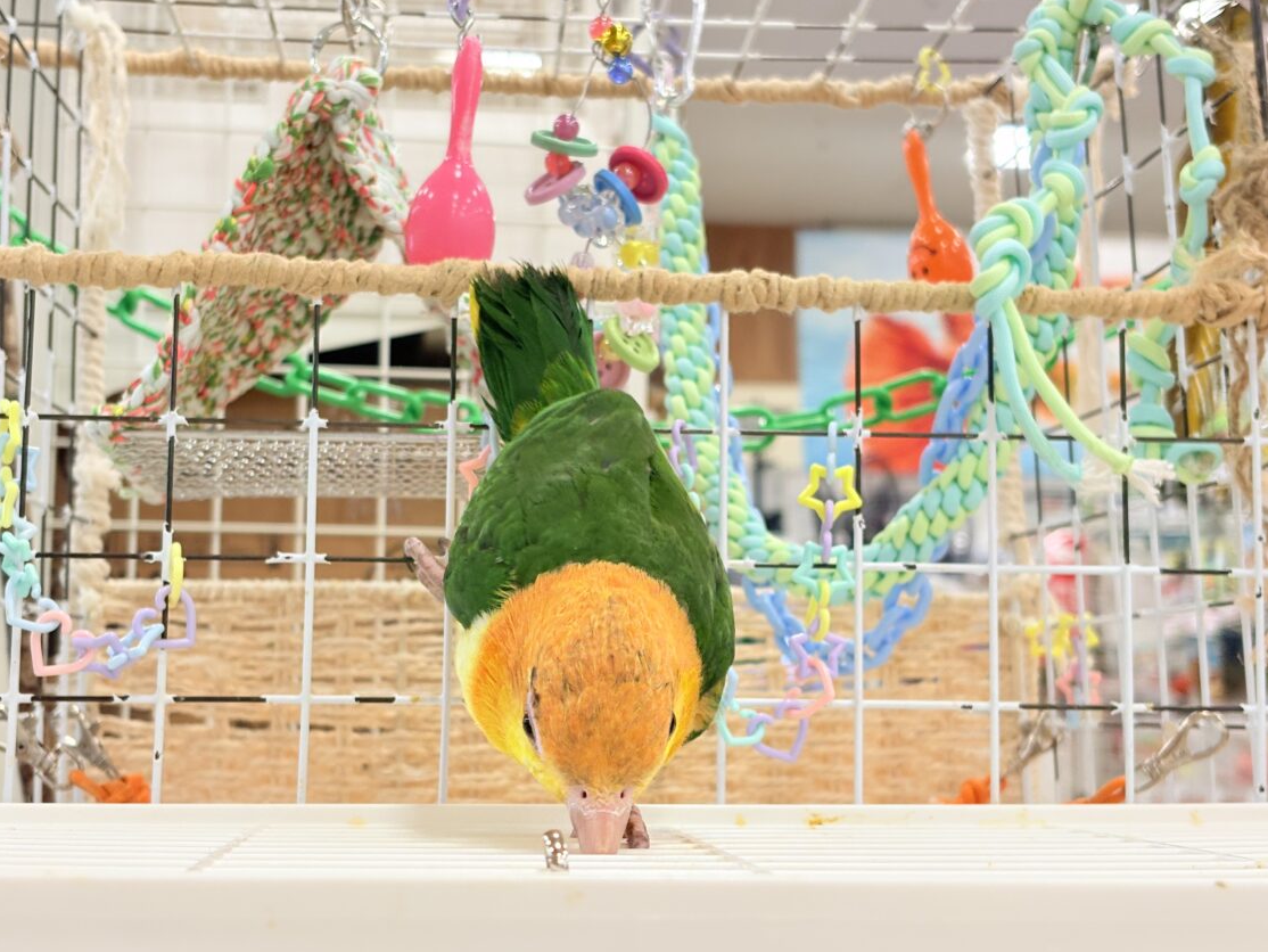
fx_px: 2052
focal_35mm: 56
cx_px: 587
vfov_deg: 26.1
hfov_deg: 34.3
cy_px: 494
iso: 125
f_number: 1.6
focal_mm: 5.96
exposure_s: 1/100
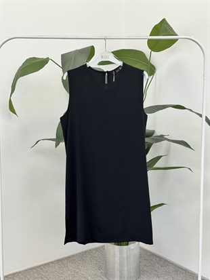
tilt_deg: -6.7
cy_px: 140
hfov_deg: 30.3
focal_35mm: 48
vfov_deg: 39.6
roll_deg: +0.2
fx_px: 388
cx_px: 105
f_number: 1.78
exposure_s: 1/125
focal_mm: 6.76
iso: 50
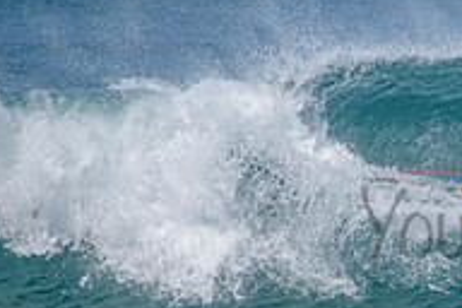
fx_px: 19390
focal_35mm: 1511
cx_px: 609
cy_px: 203
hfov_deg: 1.4
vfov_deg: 0.9
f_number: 5.6
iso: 160
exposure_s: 1/2000
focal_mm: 500
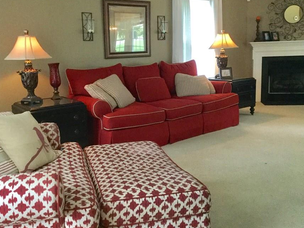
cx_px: 136
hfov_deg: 50.1
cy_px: 98
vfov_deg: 38.6
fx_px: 325
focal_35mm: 37
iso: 250
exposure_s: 1/30
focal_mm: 3.3
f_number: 2.4
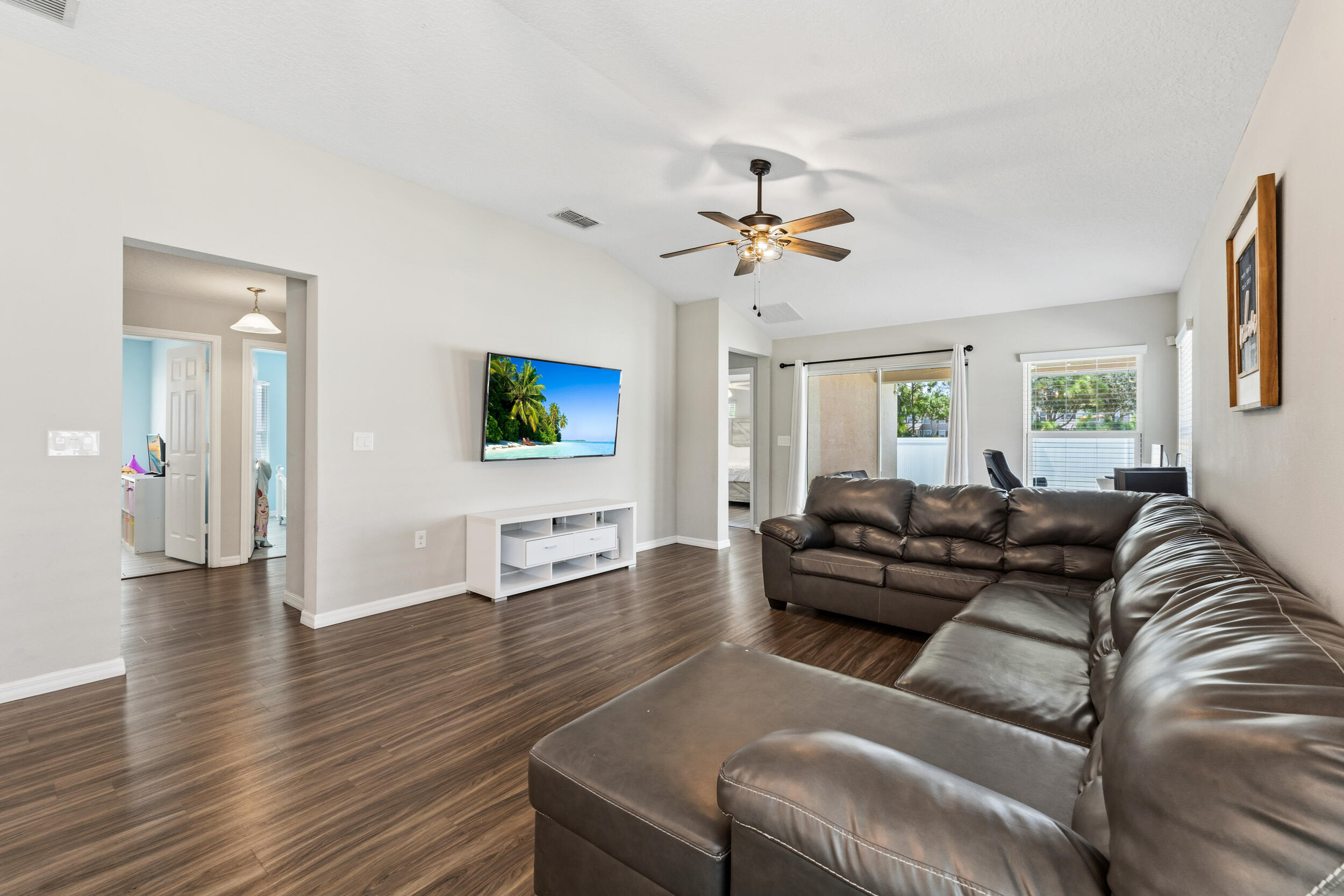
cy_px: 448
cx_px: 672
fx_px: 523
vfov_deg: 81.2
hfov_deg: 104.3
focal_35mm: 14
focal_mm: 14
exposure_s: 1/4
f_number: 9
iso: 250
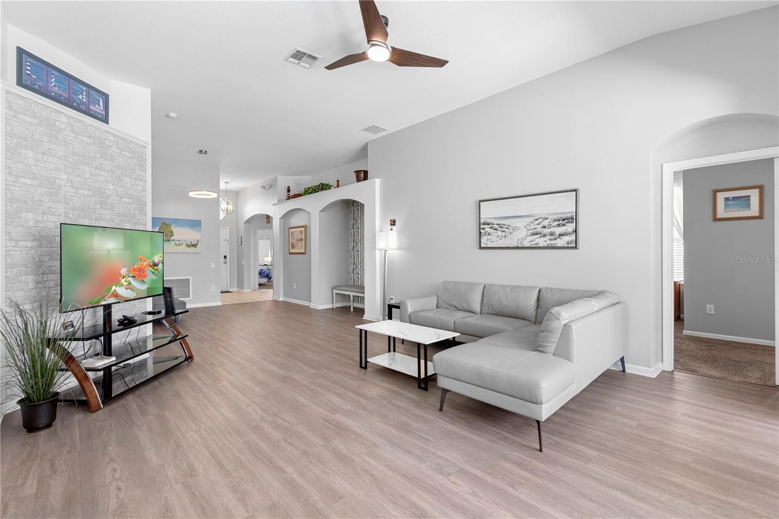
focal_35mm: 16
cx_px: 390
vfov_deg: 73.7
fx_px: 346
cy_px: 260
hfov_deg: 96.7
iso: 800
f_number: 8
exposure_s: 1/10
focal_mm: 16
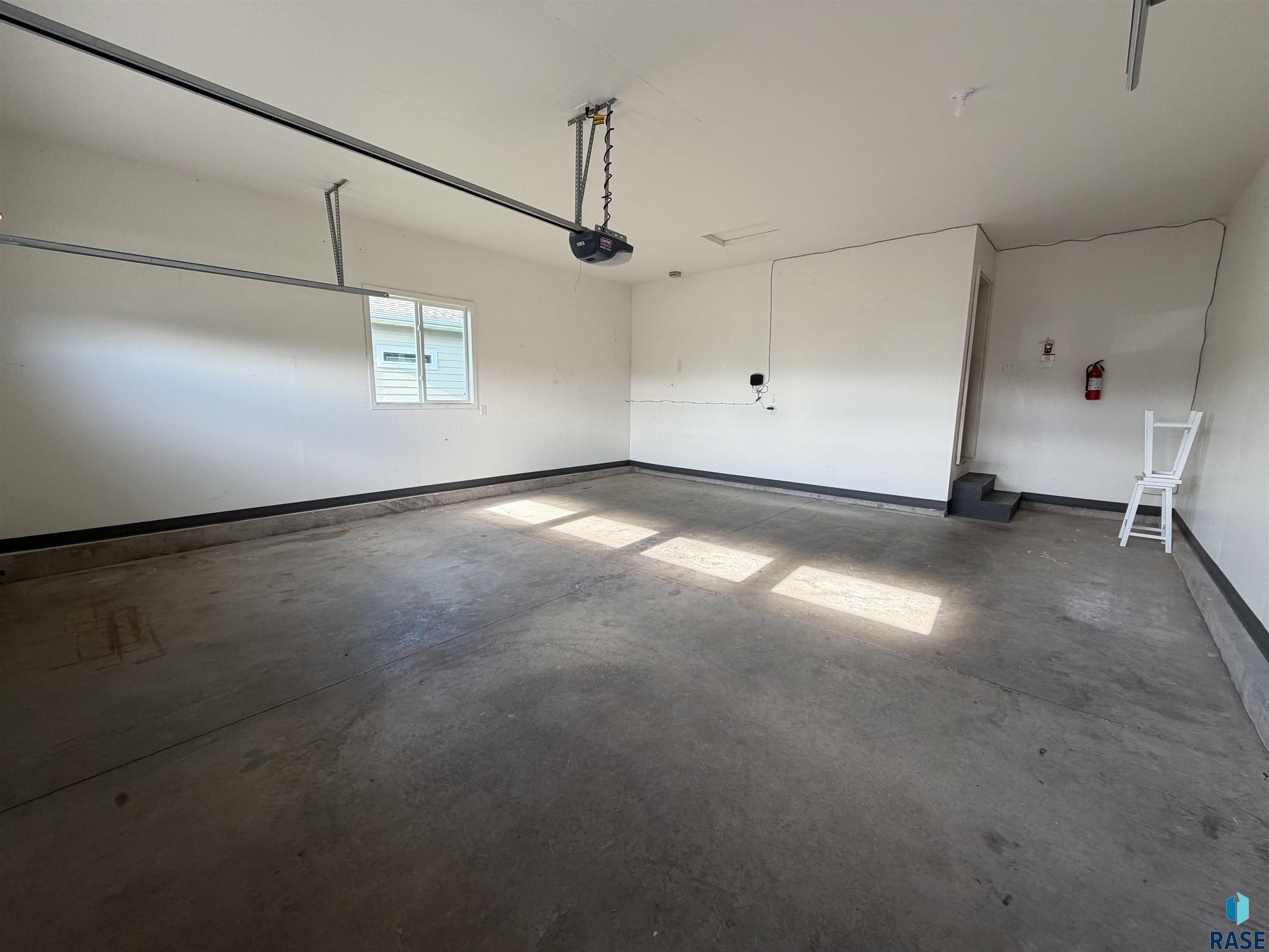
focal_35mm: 14
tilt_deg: -9.4
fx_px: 513
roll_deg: -0.9
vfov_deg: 85.7
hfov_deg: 102.1
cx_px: 634
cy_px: 476
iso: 100
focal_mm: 2.22
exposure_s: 1/121
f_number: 2.2
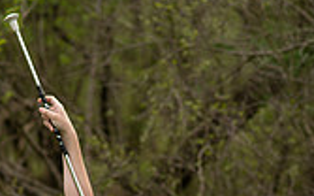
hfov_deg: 9.0
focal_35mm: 233
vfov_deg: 5.5
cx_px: 148
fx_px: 1992
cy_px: 354
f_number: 2.8
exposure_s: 1/250
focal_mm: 85
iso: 100
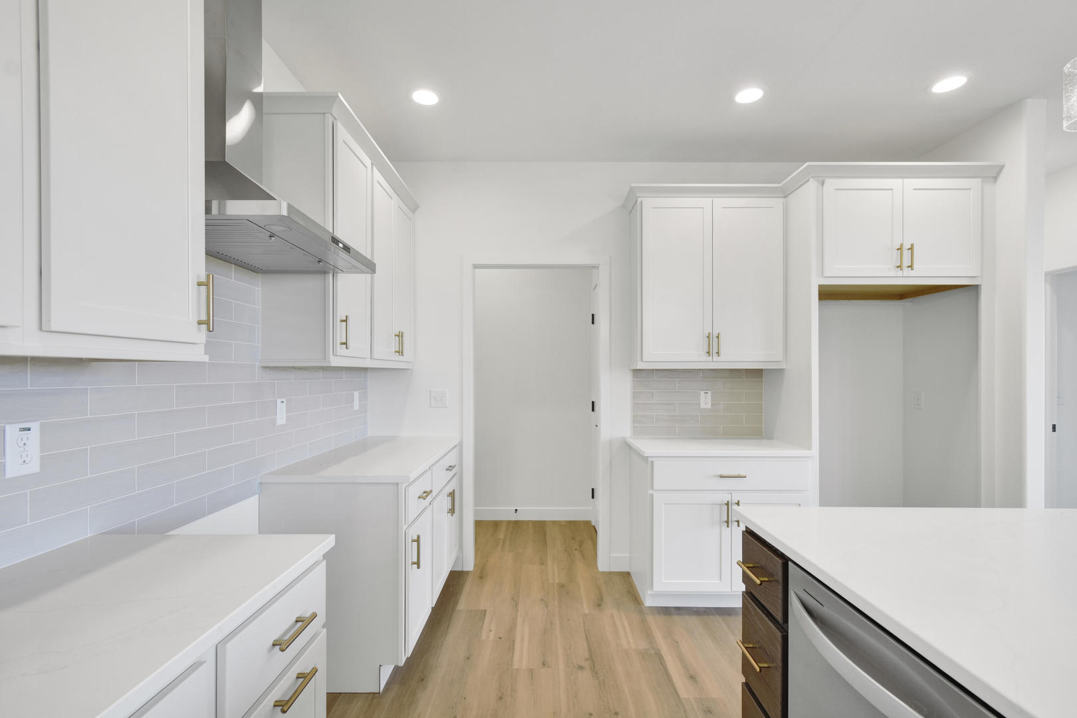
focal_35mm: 15
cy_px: 359
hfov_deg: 100.4
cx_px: 538
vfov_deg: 77.3
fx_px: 449
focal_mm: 10
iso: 125
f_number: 7.1
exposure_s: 1/15
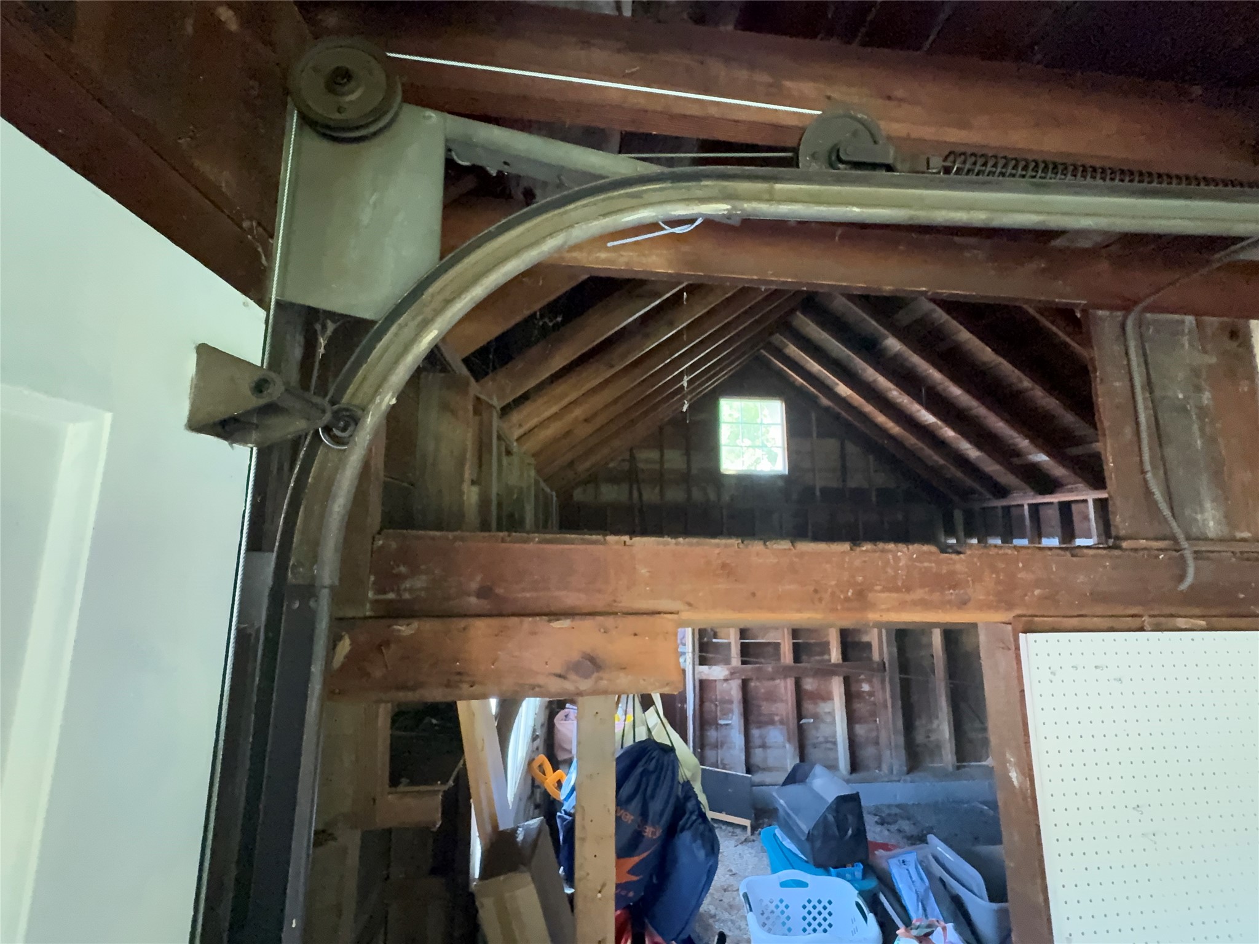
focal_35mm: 14
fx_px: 509
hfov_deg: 102.1
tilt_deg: +7.7
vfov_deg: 85.7
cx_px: 630
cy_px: 472
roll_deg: +0.1
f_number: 2.2
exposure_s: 1/49
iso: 1600
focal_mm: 2.22
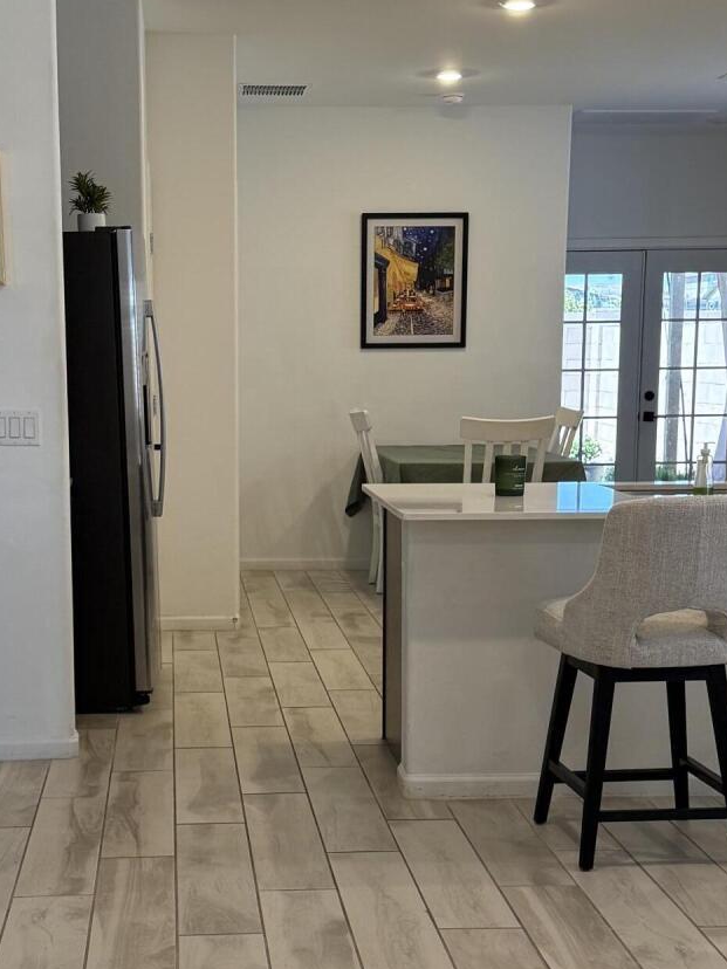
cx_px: 273
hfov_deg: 25.2
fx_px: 1624
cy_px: 599
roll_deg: -0.4
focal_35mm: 58
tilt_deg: -8.6
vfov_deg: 33.1
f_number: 1.78
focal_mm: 6.76
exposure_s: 1/120
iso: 200
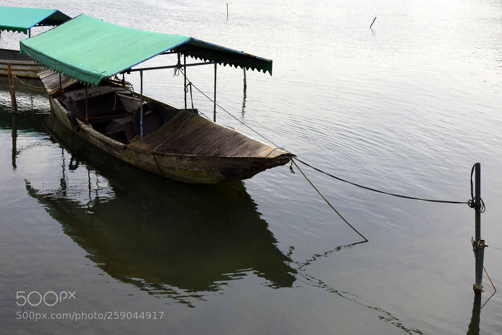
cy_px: 169
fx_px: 628
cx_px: 253
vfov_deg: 29.9
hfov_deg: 43.6
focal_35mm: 45
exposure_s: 1/1000
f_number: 16
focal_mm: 44
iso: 1250
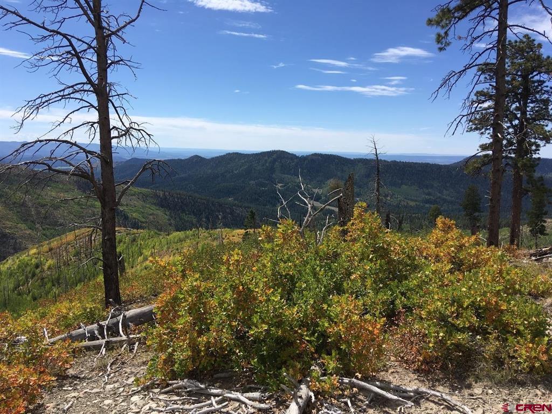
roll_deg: -2.2
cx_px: 276
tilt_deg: -7.6
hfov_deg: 61.7
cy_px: 207
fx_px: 462
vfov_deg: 48.2
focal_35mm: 29
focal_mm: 4.15
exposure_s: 1/1832
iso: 25
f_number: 2.2
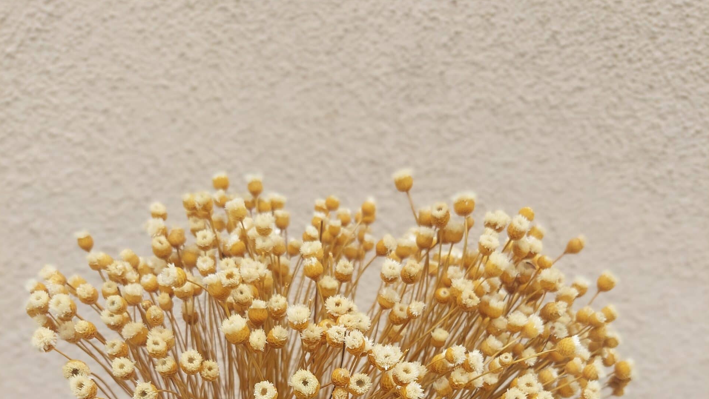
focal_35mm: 35
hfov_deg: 56.6
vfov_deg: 30.3
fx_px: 658
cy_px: 435
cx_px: 354
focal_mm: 5.23
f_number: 1.8
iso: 40
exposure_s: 1/333
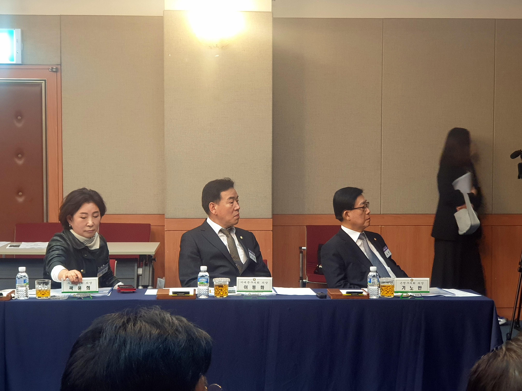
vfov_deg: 28.0
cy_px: 196
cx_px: 261
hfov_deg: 36.8
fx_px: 784
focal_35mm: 52
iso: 200
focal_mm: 6
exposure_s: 1/30
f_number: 2.4
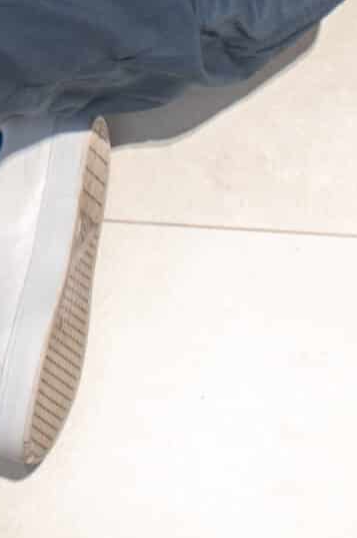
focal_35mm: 167
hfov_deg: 8.1
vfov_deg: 11.0
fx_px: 2489
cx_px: -132
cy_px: -610
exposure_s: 1/160
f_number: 2.2
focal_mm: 35
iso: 400
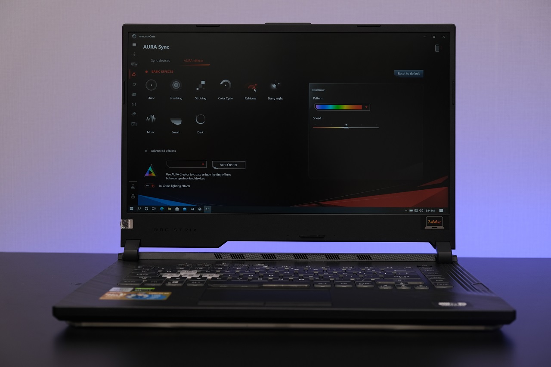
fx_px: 780
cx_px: 276
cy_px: 184
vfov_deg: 26.5
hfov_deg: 38.9
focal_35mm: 51
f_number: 4
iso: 200
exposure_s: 1/60
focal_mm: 34.3
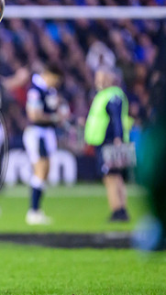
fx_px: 7547
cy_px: 168
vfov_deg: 2.2
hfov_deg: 1.3
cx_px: -170
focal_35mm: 964
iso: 6400
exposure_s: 1/1250
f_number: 2.8
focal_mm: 400
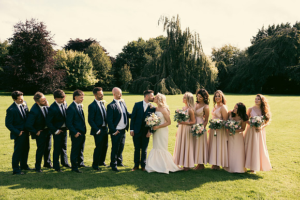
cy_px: 100
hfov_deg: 55.8
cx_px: 150
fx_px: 283
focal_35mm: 34
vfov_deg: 38.9
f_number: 5
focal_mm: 34
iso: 100
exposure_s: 1/320
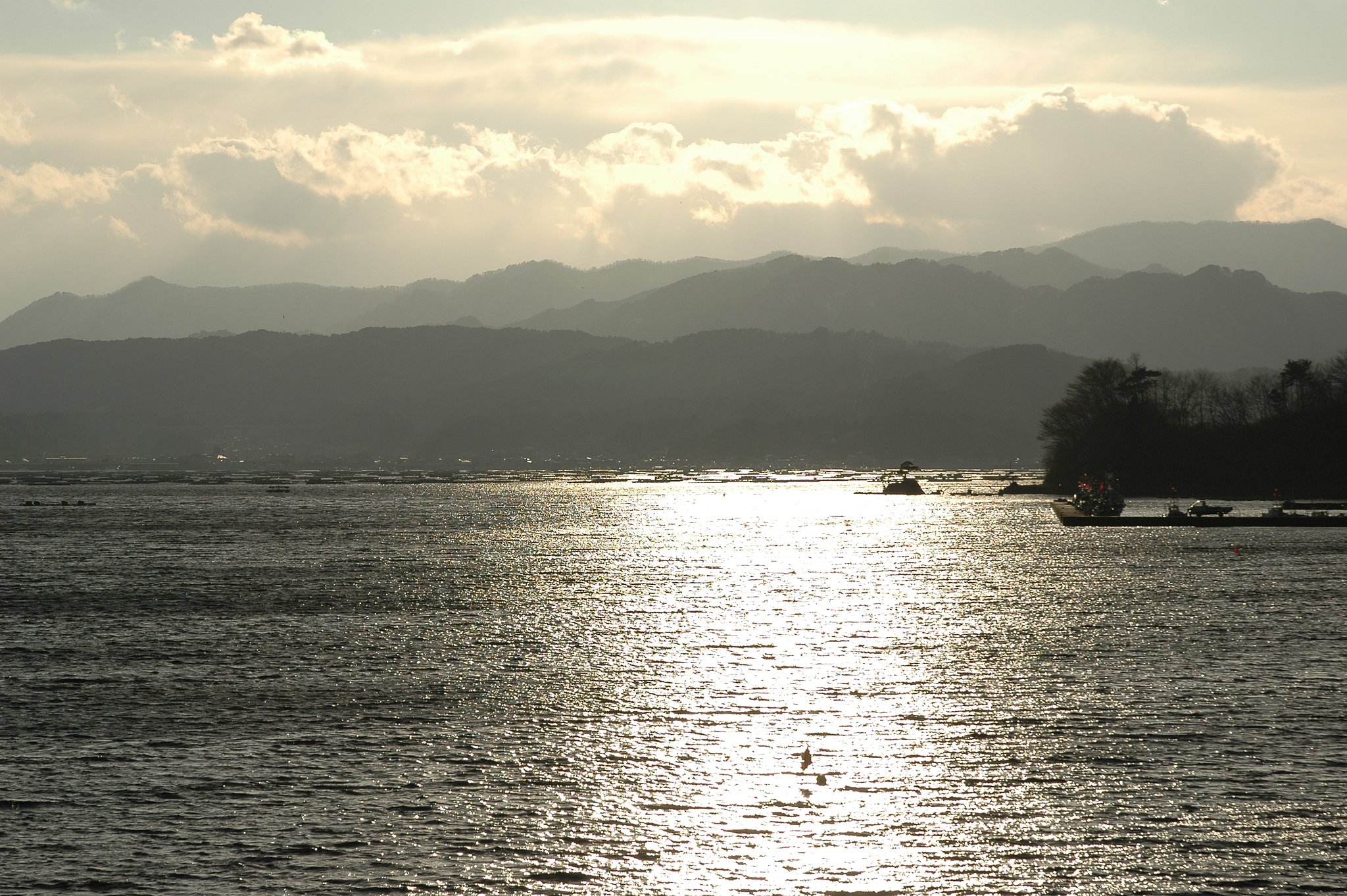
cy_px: 448
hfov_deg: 18.2
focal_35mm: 112
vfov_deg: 12.2
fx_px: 4206
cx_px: 674
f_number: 6.3
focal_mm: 75
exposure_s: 1/2000
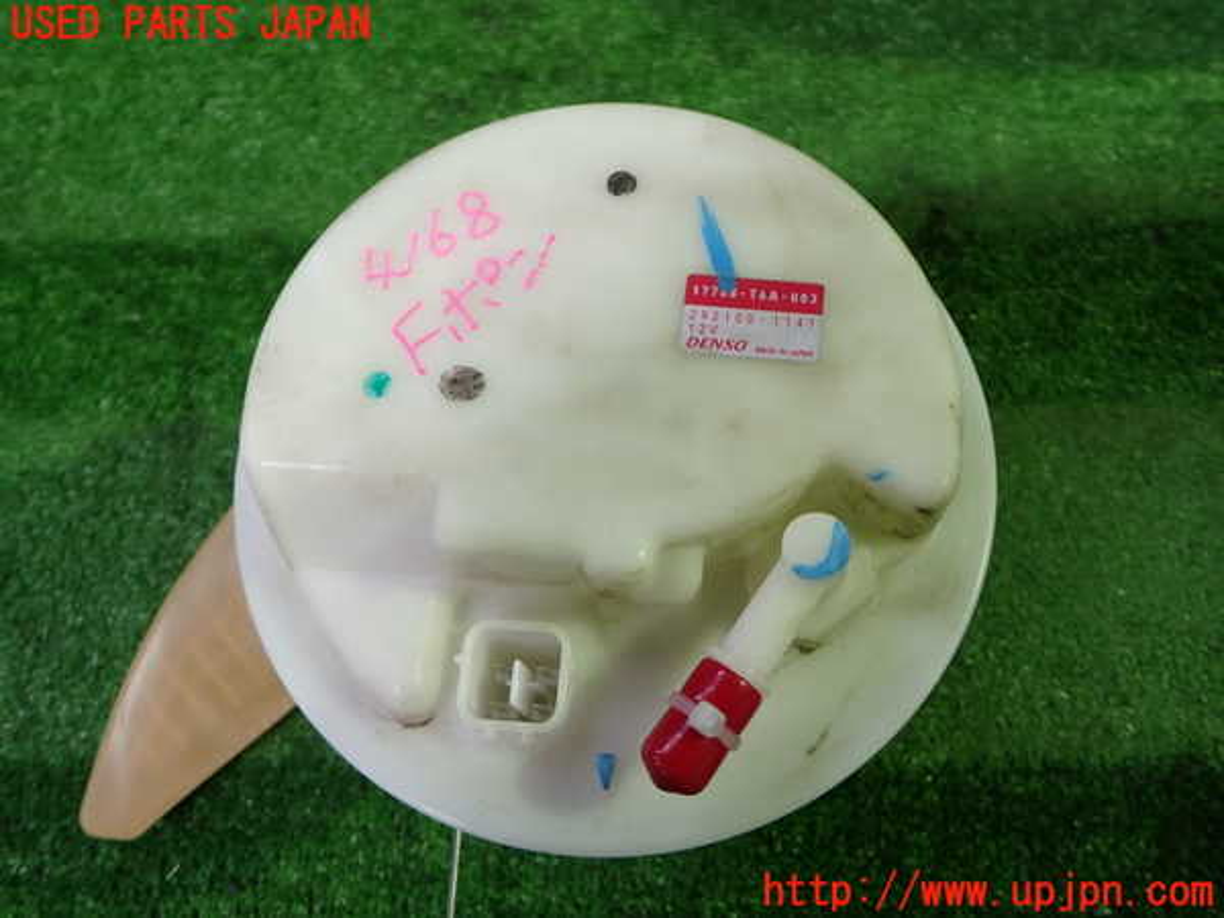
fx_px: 1061
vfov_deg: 46.8
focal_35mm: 30
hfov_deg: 60.0
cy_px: 459
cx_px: 612
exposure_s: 1/40
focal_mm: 5.4
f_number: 2.3
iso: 200
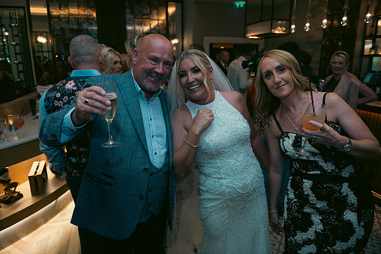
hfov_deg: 73.7
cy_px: 127
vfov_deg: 53.2
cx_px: 190
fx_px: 254
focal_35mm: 24
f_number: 3.5
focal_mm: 24
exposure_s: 1/160
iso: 800
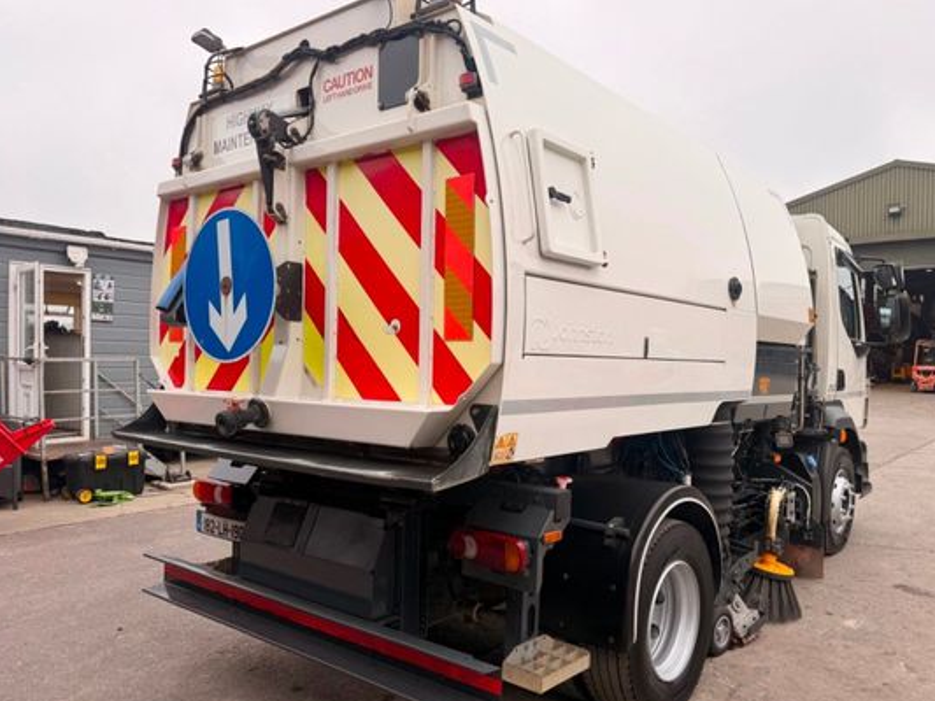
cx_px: 510
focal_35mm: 27
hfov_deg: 65.2
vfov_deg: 51.4
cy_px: 365
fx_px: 729
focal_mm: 6.76
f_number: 1.78
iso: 80
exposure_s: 1/410
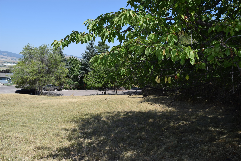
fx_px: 181
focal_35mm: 27
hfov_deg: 67.4
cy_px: 80
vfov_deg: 47.9
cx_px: 120
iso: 100
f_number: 8
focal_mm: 18
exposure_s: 1/200
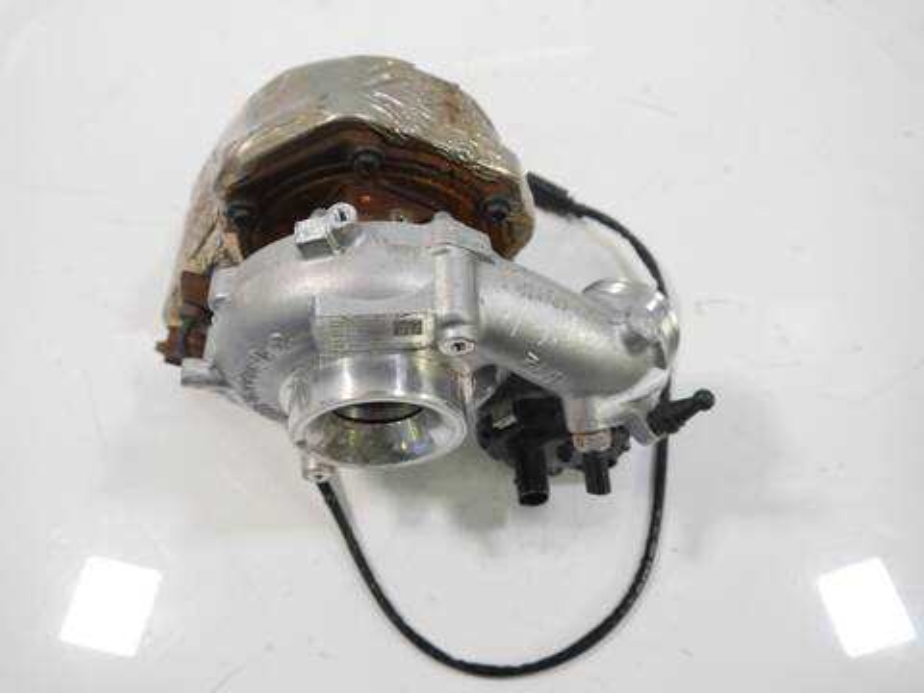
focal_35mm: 32
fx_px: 854
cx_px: 462
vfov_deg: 44.2
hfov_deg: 56.8
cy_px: 346
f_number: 3.8
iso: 500
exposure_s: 1/60
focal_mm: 16
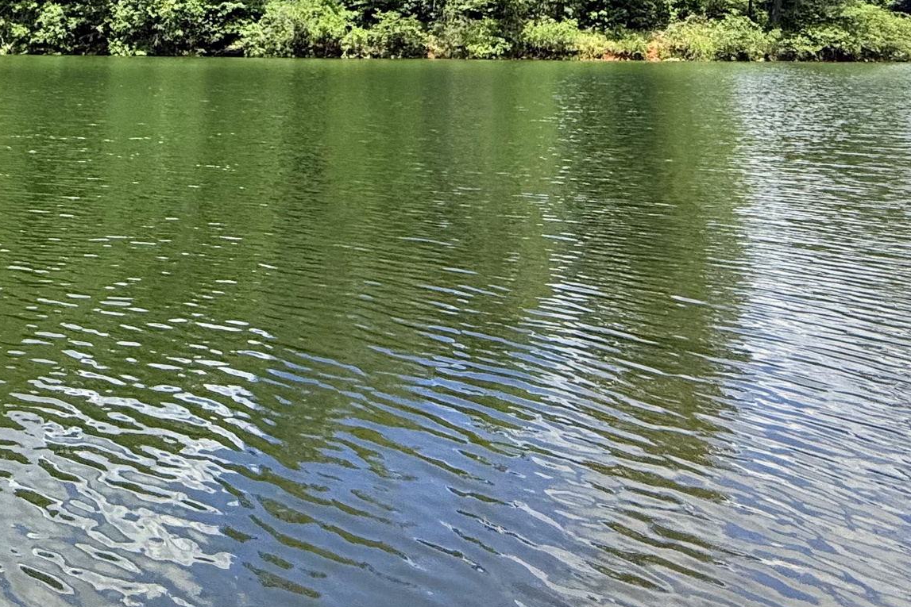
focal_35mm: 39
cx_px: 161
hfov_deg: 46.5
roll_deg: -0.7
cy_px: -121
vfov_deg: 29.5
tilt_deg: +10.6
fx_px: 987
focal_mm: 2.22
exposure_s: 1/1572
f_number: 2.2
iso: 50
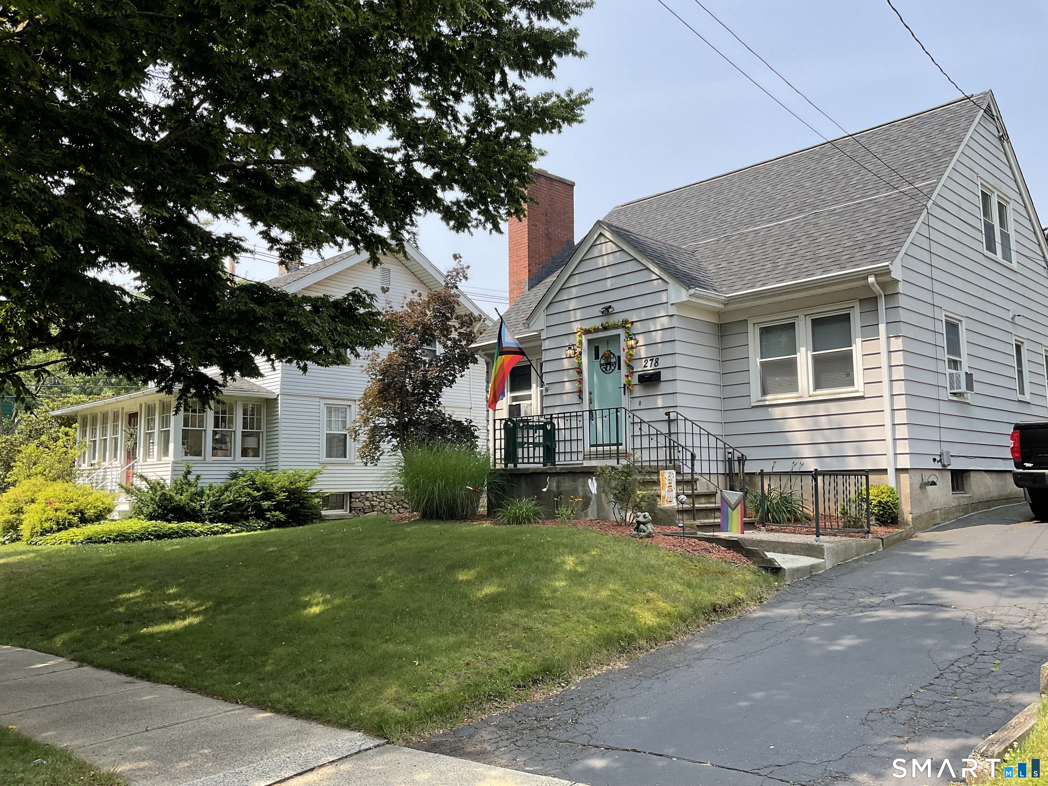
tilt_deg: +6.1
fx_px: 878
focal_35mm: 29
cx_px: 524
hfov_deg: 61.7
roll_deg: +1.2
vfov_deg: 48.2
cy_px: 393
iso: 16
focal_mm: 3
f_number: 1.8
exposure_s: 1/606
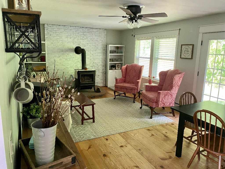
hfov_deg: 67.3
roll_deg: -1.4
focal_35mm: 26
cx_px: 112
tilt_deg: -10.2
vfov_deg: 53.1
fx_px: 169
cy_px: 84
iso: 500
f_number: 1.8
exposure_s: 1/56
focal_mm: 4.25
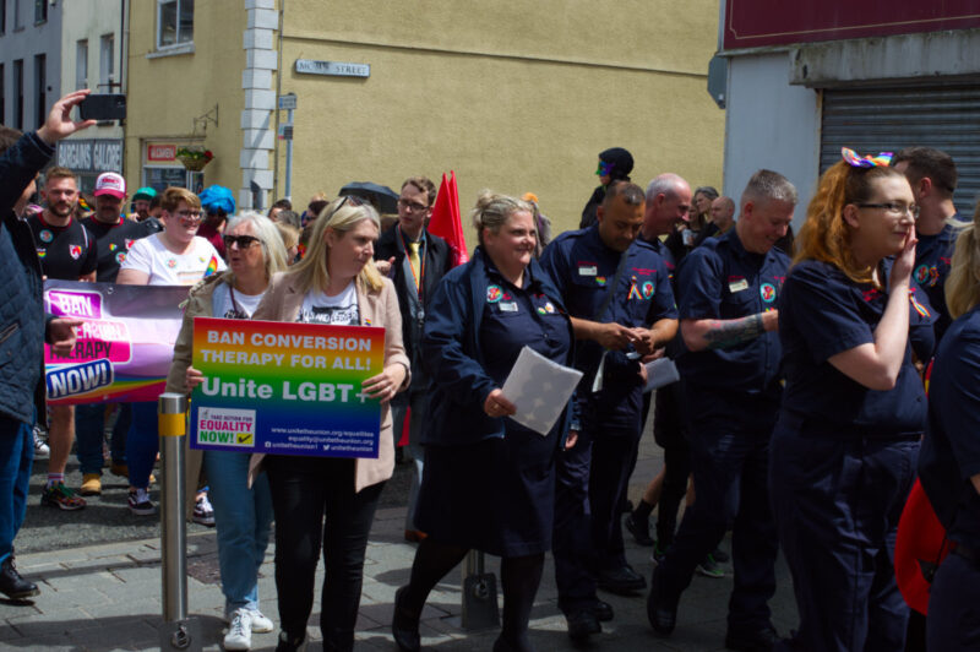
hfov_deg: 37.9
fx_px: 1428
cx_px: 490
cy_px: 326
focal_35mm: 52
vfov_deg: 25.7
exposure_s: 1/250
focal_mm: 35
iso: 200
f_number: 10
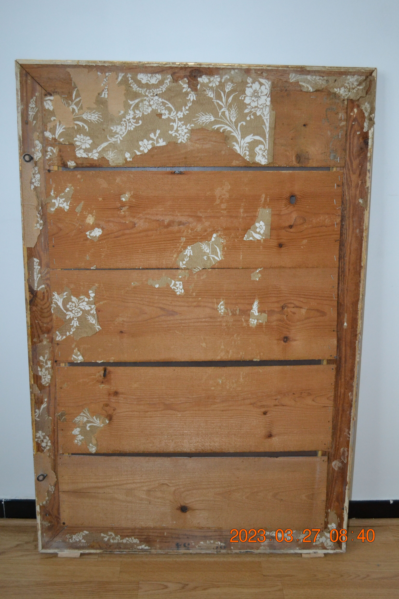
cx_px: 200
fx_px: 598
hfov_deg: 36.9
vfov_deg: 53.1
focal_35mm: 36
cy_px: 300
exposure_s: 1/60
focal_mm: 24
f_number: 4
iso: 2000
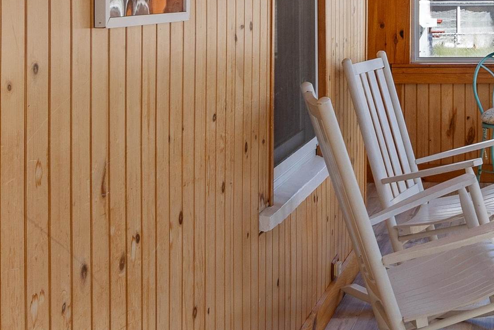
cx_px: 543
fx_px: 947
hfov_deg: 26.9
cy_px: -20
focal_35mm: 69
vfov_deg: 19.0
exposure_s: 1/25
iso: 320
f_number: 8
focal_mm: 17
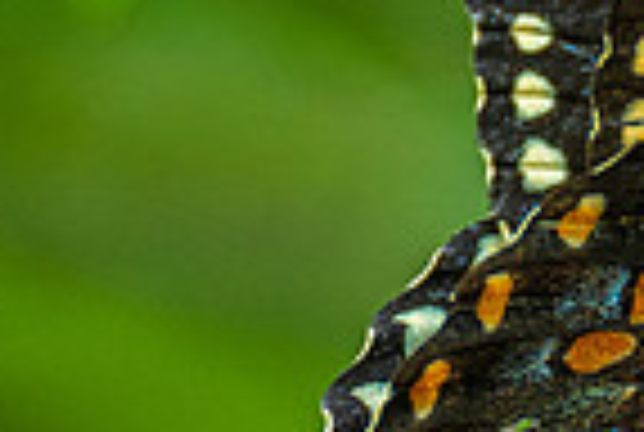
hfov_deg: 1.5
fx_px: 24451
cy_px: 410
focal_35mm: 1364
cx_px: 1072
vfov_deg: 1.0
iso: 800
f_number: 6.3
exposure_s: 1/320
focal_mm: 200
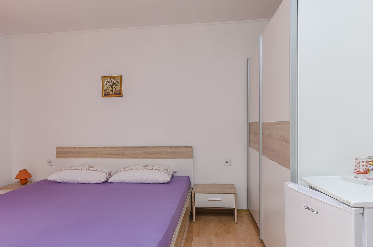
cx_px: 176
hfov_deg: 73.8
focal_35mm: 24
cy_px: 131
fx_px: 248
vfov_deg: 52.9
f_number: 8
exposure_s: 1/100
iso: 100
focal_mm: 10
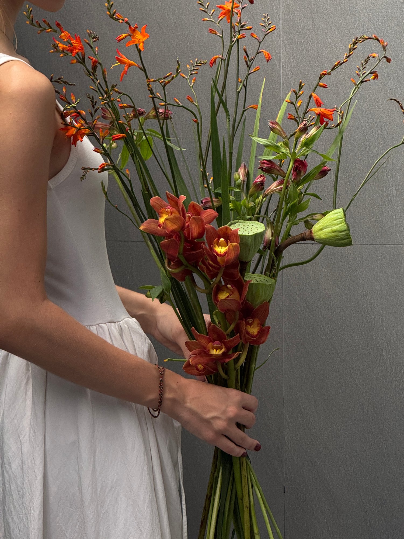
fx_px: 1867
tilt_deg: -7.8
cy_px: 270
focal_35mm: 120
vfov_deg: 16.4
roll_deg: +0.6
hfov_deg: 12.3
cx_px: 202
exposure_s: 1/99
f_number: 2.8
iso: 125
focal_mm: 15.66
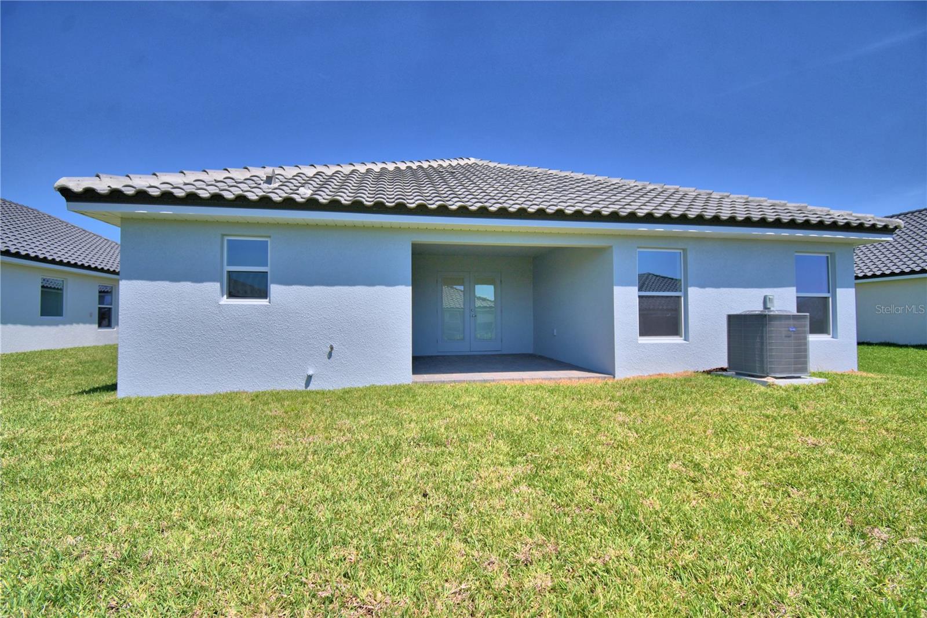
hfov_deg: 100.4
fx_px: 386
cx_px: 464
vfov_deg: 77.3
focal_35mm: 15
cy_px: 309
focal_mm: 10
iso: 100
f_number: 4.5
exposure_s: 1/2000
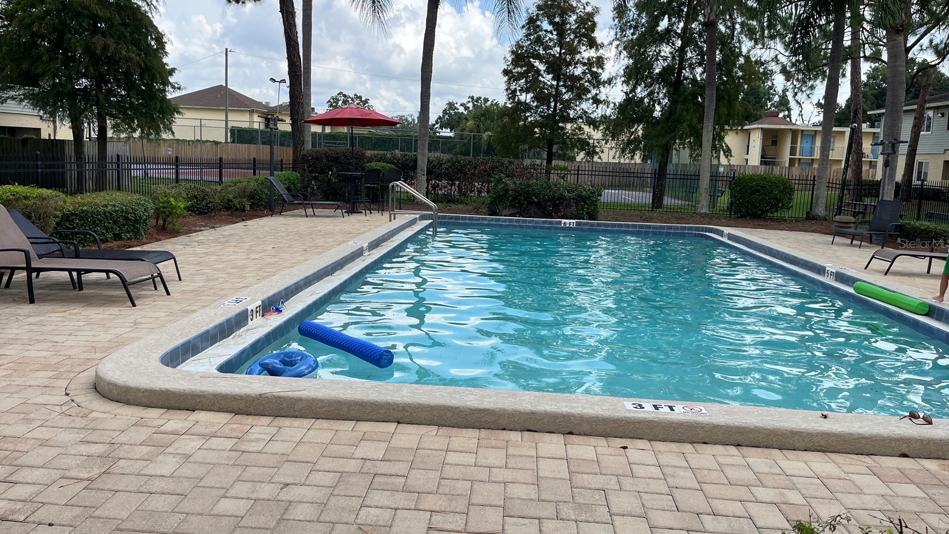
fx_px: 730
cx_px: 471
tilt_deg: -6.3
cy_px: 243
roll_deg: -2.5
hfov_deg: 66.1
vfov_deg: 40.1
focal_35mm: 29
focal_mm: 5.1
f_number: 1.6
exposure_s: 1/2309
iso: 50
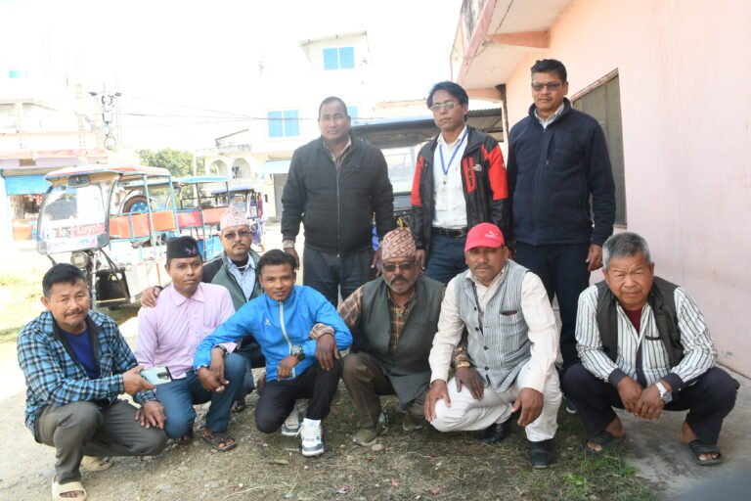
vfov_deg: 43.6
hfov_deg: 61.9
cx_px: 376
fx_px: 626
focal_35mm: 30
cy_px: 250
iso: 640
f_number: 5.6
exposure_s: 1/125
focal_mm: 20
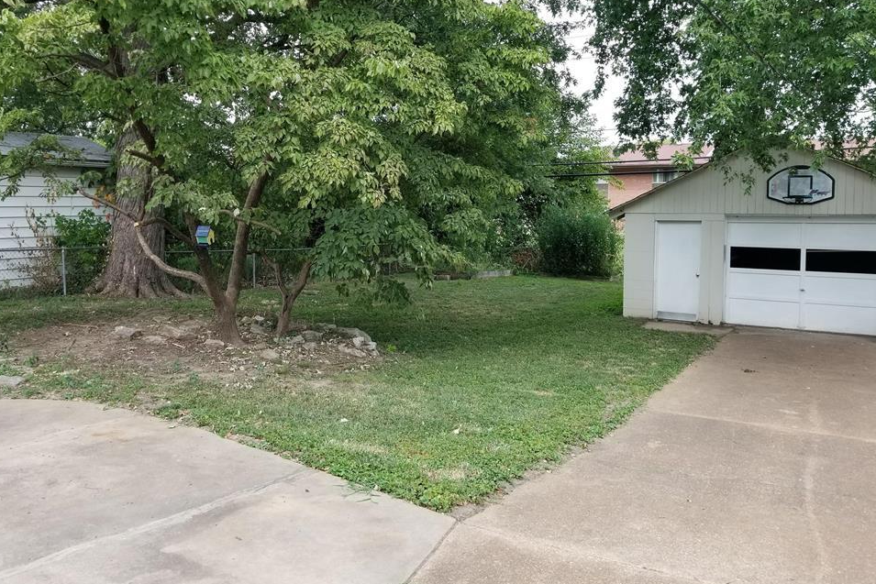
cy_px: 253
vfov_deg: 44.9
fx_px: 706
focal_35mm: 29
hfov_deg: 63.6
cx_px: 443
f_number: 1.7
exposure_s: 1/427
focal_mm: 4.25
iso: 50
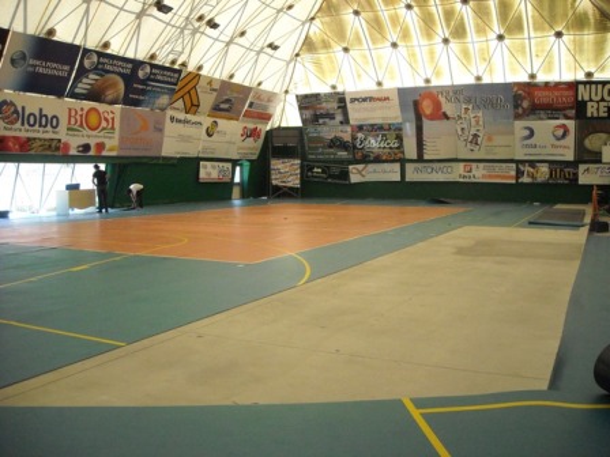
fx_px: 617
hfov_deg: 52.6
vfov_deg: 40.7
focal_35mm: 35
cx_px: 305
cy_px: 228
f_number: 2.8
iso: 400
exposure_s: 1/250
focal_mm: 5.7
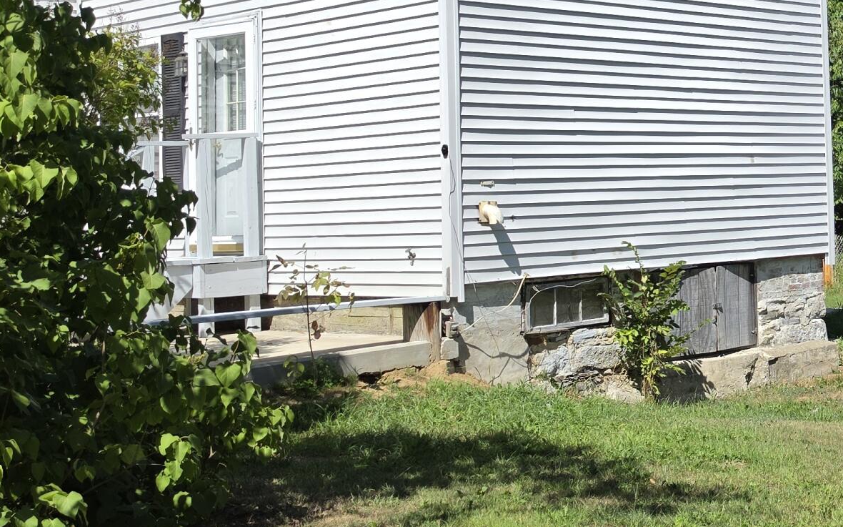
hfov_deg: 29.3
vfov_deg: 20.8
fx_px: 1424
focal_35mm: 62
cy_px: 162
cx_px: 956
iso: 64
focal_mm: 6.5
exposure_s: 1/5955
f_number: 1.4
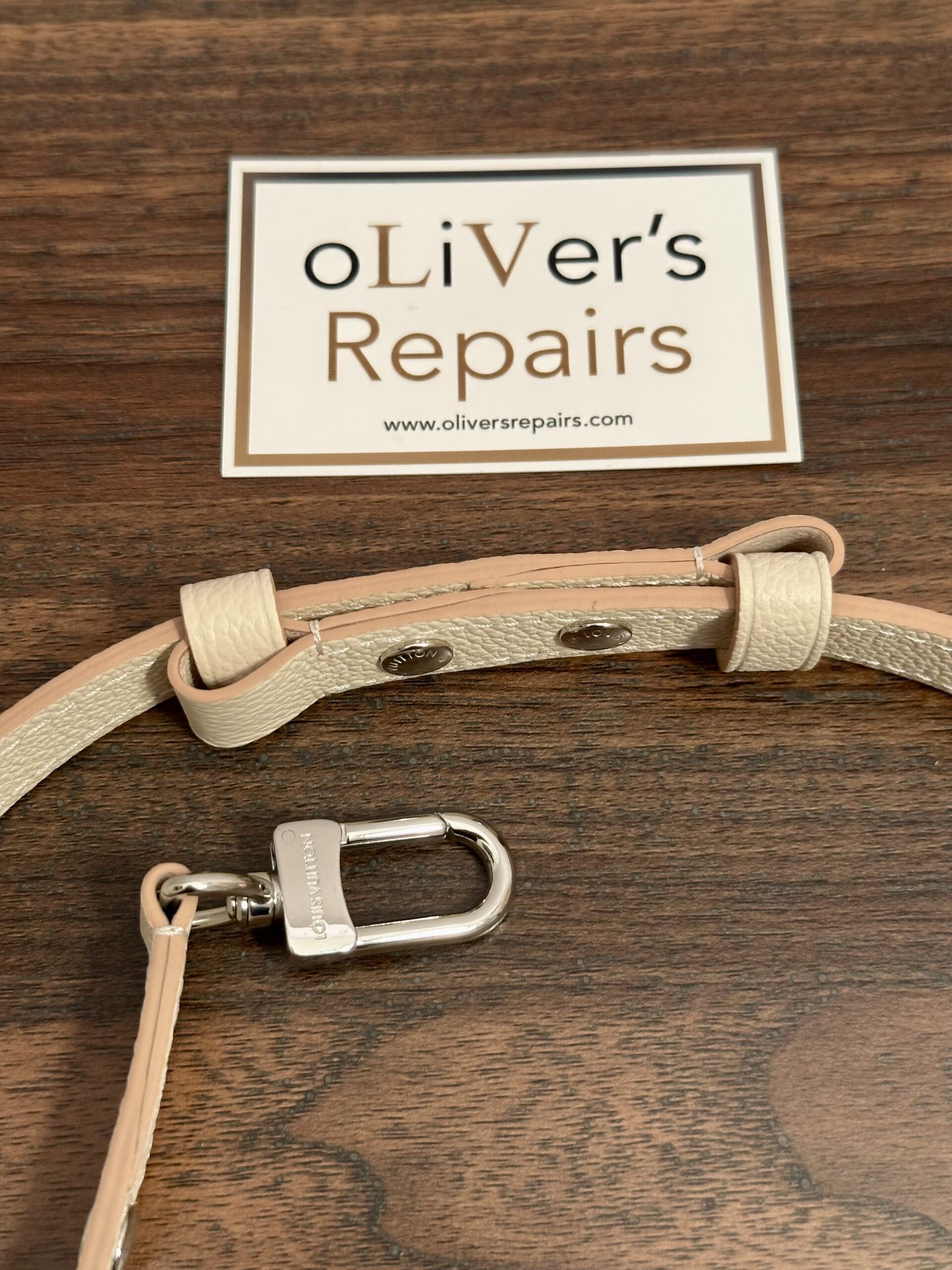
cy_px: 635
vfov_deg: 39.7
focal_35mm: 48
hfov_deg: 30.3
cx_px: 476
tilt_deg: -68.1
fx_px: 1760
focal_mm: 6.86
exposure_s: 1/50
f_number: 1.78
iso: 80
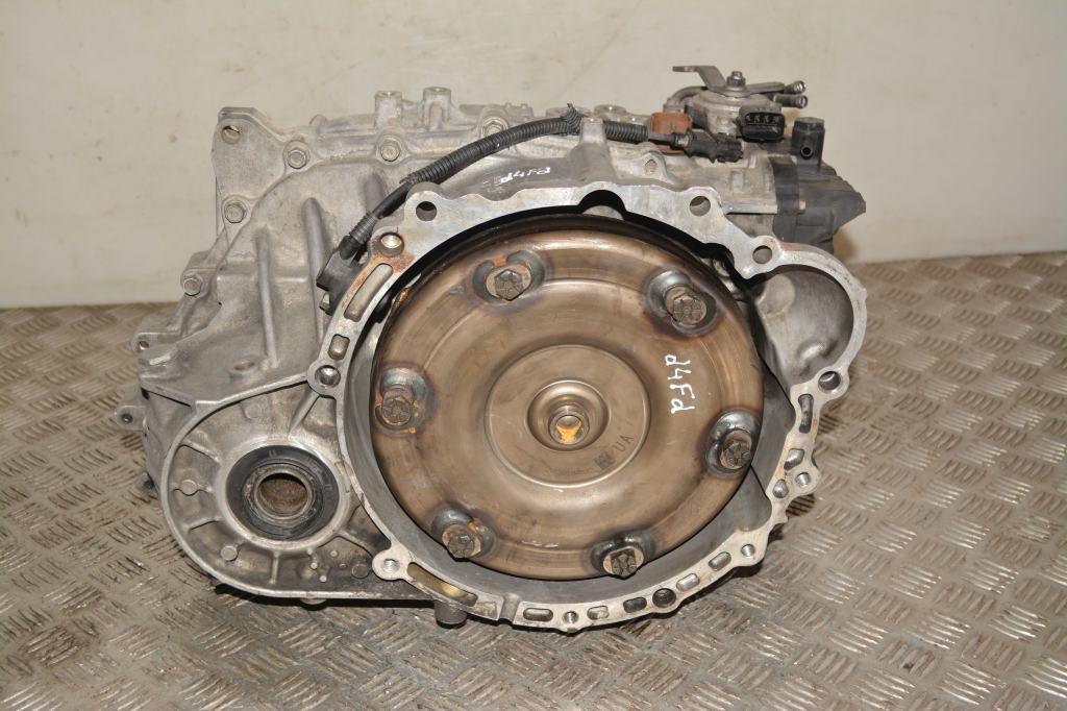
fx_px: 1333
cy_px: 356
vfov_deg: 29.8
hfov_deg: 43.6
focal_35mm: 45
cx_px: 534
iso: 100
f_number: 4.5
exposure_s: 1/60
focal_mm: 30
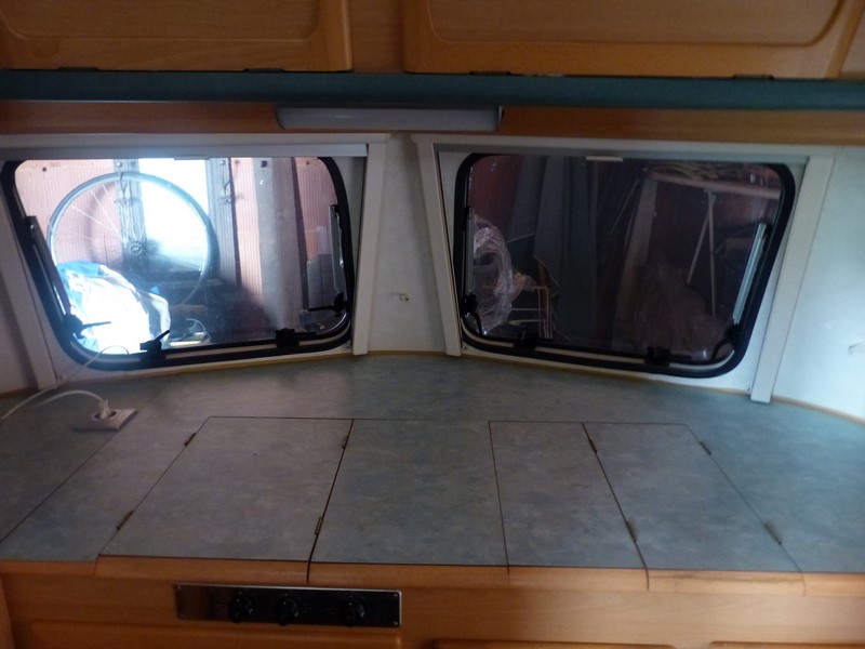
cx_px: 432
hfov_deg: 67.3
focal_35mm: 26
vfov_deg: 53.1
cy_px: 324
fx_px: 650
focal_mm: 4.5
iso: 400
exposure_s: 1/5
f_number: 2.8
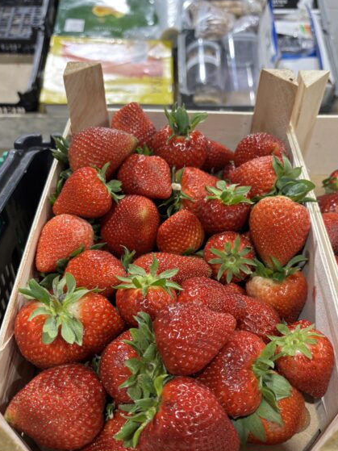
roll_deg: -1.8
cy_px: 236
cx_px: 190
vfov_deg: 58.3
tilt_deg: -28.2
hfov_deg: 45.3
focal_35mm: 31
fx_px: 404
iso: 125
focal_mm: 5.96
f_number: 1.6
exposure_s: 1/100
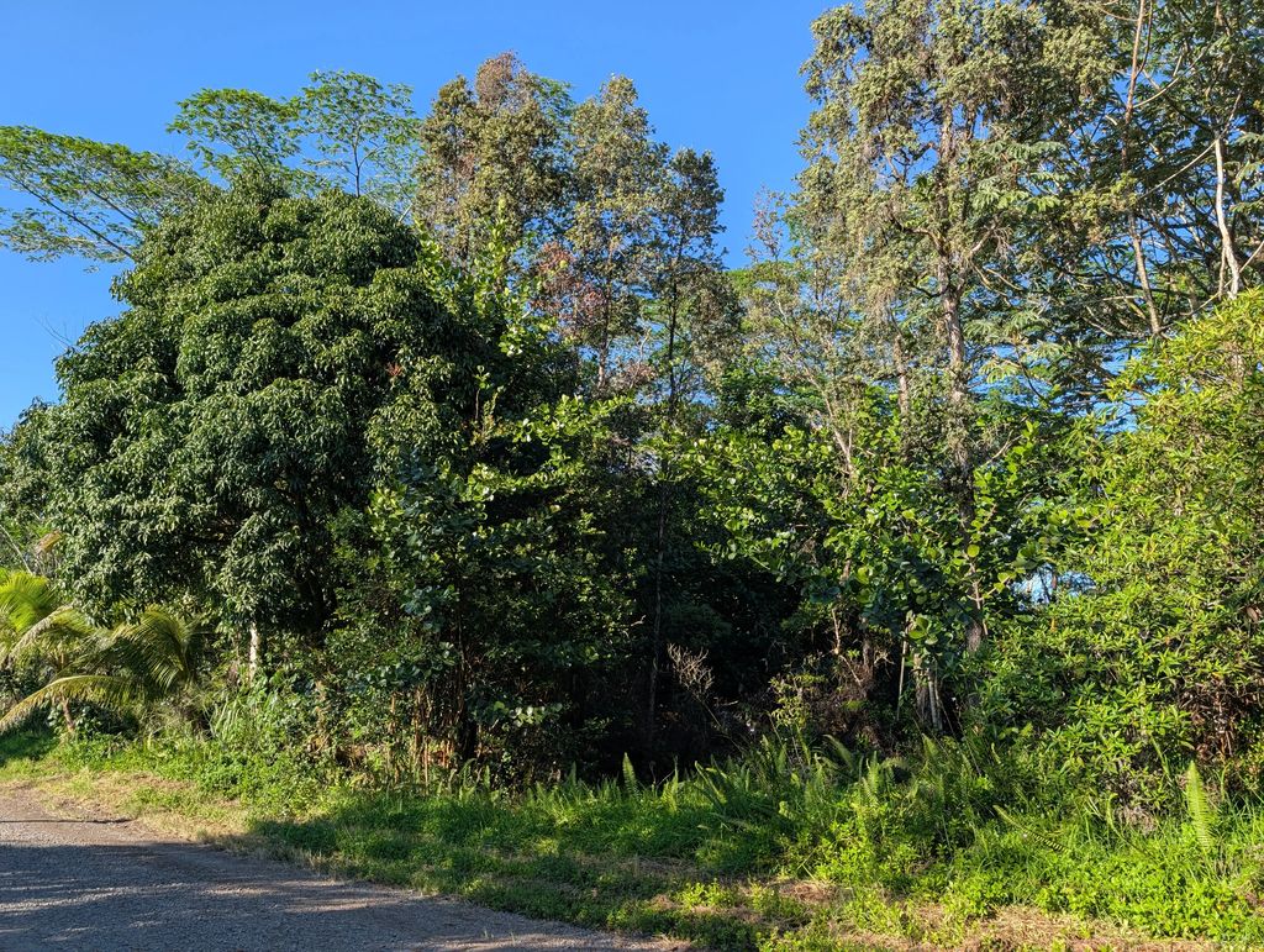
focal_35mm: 24
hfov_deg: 71.5
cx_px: 632
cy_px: 476
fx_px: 878
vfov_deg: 56.9
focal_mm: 6.9
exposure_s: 1/377
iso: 20
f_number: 1.68
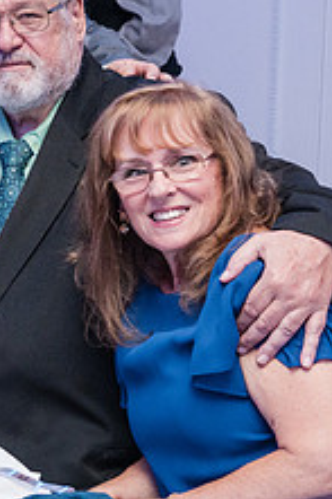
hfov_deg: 12.9
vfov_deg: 19.3
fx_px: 1455
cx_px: -2
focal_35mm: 105
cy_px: 125
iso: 6400
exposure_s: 1/250
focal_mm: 40
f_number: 5.6
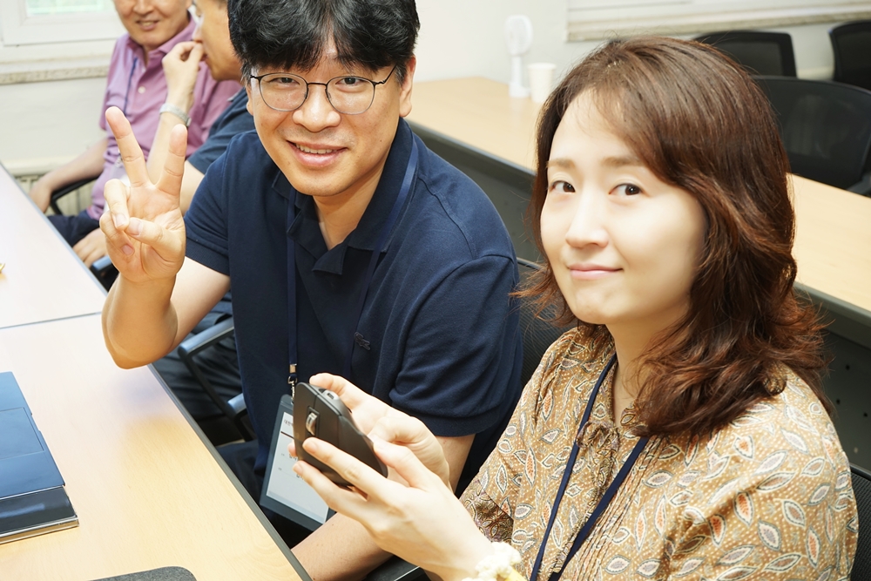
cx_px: 436
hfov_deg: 41.9
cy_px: 290
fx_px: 1137
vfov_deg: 28.7
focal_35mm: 47
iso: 400
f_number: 6.3
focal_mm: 47
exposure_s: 1/100
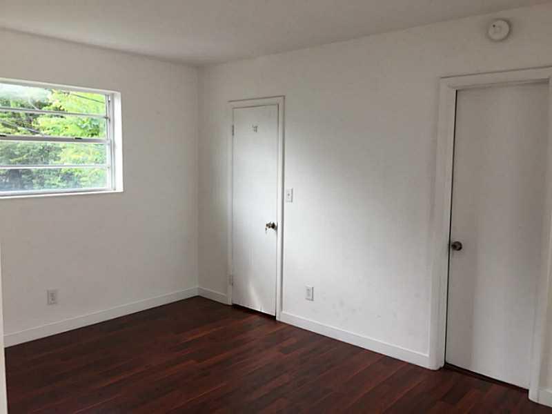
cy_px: 207
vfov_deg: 48.2
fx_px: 462
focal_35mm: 29
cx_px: 276
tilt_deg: -6.3
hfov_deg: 61.7
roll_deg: -1.3
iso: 32
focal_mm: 4.15
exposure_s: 1/133
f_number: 2.2
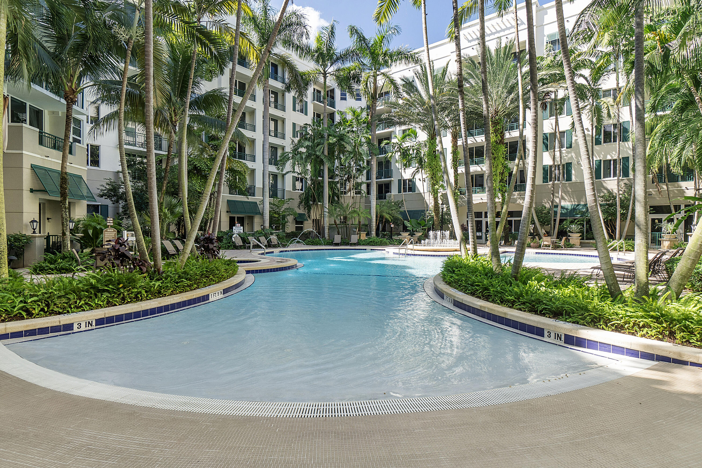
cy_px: 234
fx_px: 351
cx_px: 351
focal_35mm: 18
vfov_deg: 67.4
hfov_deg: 90.0
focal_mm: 12
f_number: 8
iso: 250
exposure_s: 1/200
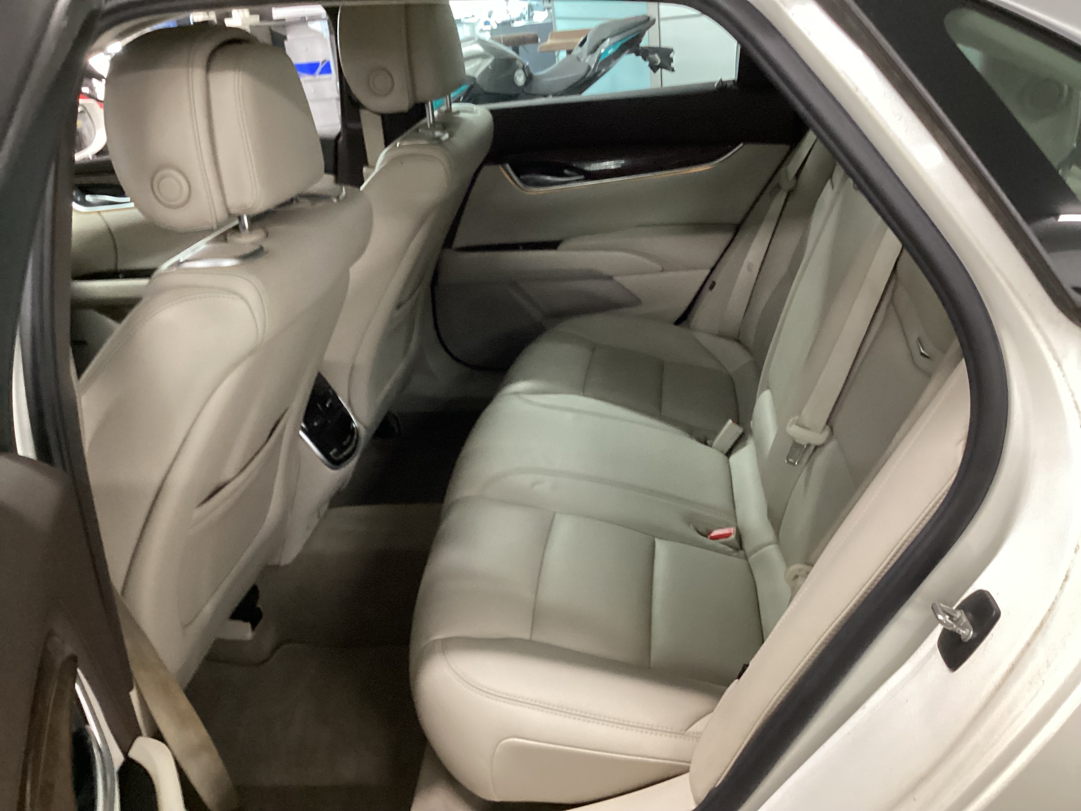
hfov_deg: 58.4
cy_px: 406
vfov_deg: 45.4
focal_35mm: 31
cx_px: 540
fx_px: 968
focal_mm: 3.3
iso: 400
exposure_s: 1/25
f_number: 2.4
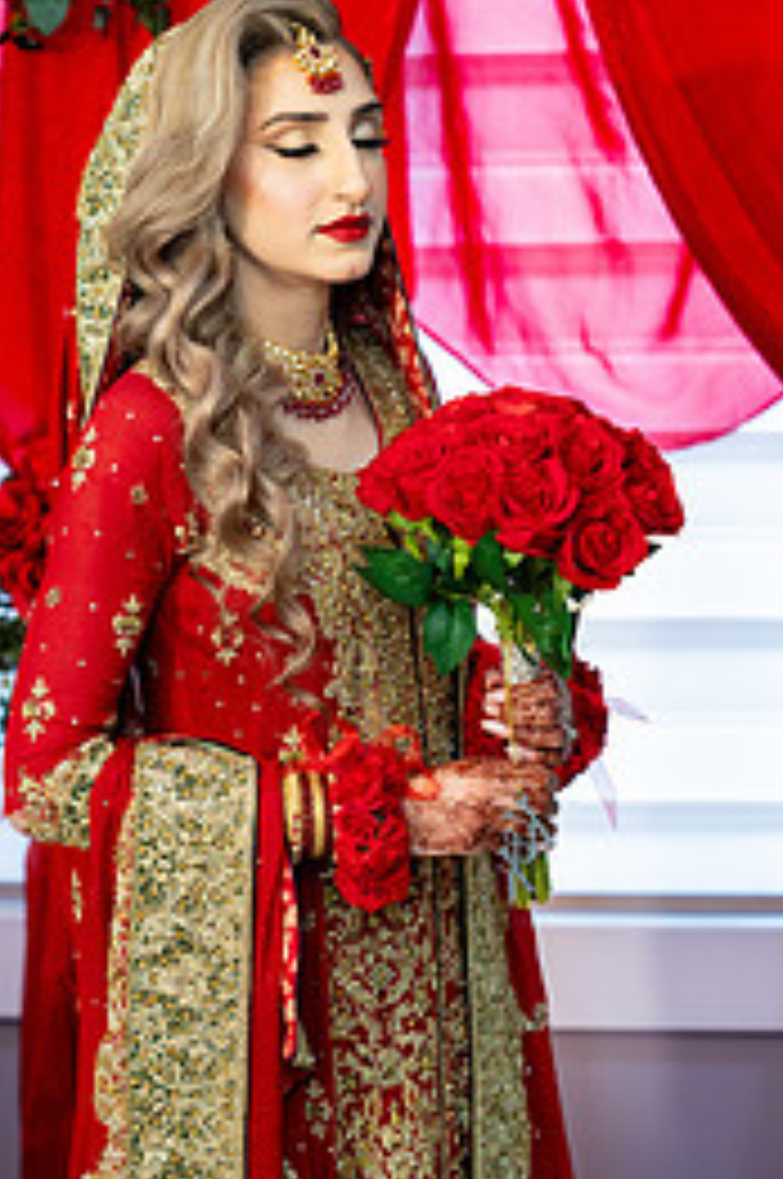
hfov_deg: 15.8
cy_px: 418
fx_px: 2813
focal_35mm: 86
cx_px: 261
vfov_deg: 23.6
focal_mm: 50
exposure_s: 1/200
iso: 1000
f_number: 2
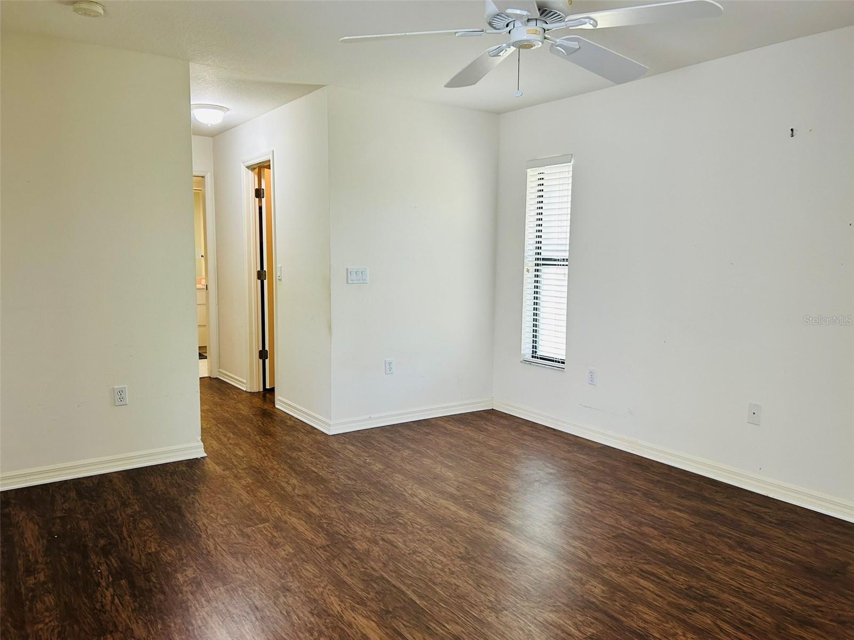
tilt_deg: -5.6
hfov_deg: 67.3
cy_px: 320
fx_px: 641
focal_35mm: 26
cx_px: 427
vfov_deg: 53.1
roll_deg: -0.2
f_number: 1.5
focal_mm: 5.7
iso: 100
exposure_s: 1/120
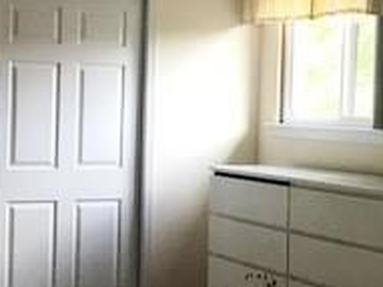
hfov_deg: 20.8
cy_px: 157
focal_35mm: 94
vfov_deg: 15.7
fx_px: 1039
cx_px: 132
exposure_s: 1/30
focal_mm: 3.99
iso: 32
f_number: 1.8
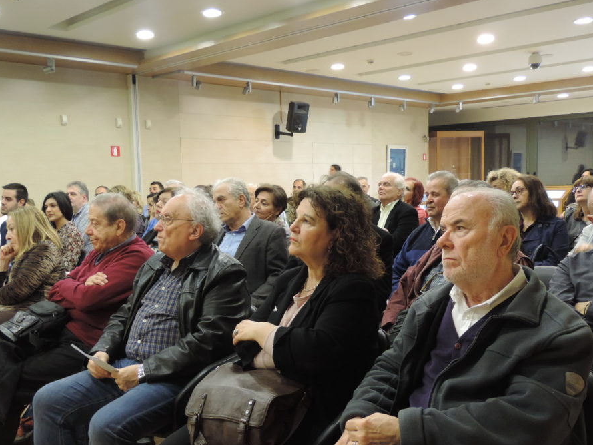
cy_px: 254
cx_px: 263
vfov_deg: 37.7
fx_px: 651
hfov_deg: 48.9
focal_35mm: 38
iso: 400
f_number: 3.2
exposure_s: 1/15
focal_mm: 5.8
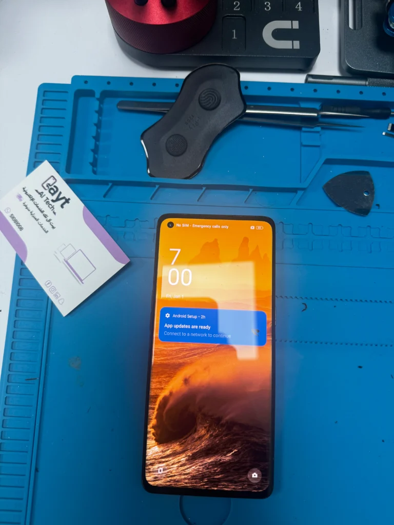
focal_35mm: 24
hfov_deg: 56.8
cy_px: 262
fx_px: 364
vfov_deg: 71.6
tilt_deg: -80.3
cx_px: 197
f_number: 1.78
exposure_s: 1/90
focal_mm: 6.76
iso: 125
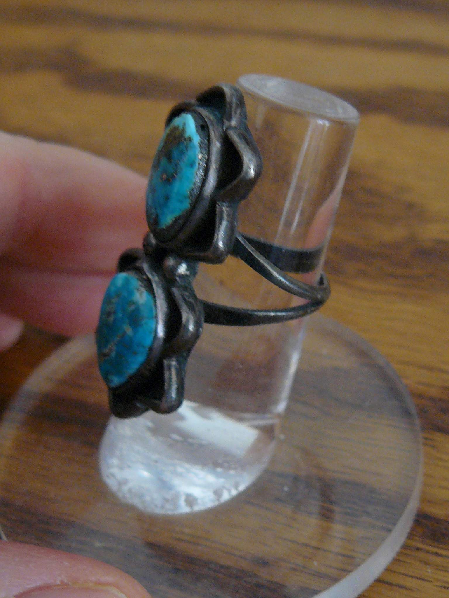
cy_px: 299
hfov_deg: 27.0
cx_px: 224
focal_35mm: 54
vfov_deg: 35.5
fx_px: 934
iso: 200
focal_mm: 6
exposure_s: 1/25
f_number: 2.8
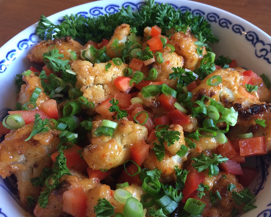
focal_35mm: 31
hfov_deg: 57.1
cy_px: 109
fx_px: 249
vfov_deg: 47.1
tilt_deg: -51.4
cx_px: 145
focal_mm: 4.15
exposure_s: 1/30
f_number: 2.2
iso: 100
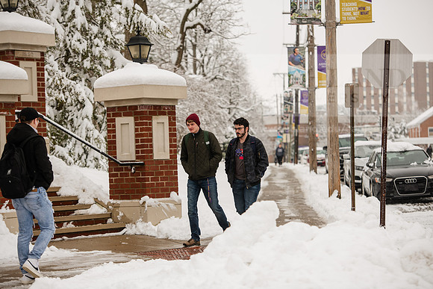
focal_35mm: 112
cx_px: 216
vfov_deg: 12.2
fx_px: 1347
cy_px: 144
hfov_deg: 18.3
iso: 125
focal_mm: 112
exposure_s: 1/500
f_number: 3.5
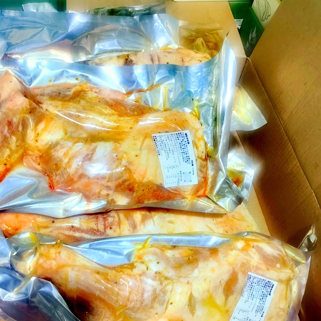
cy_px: 180
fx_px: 378
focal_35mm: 36
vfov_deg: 45.9
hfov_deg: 46.0
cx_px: 141
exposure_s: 1/50
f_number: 1.8
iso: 160
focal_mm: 5.54
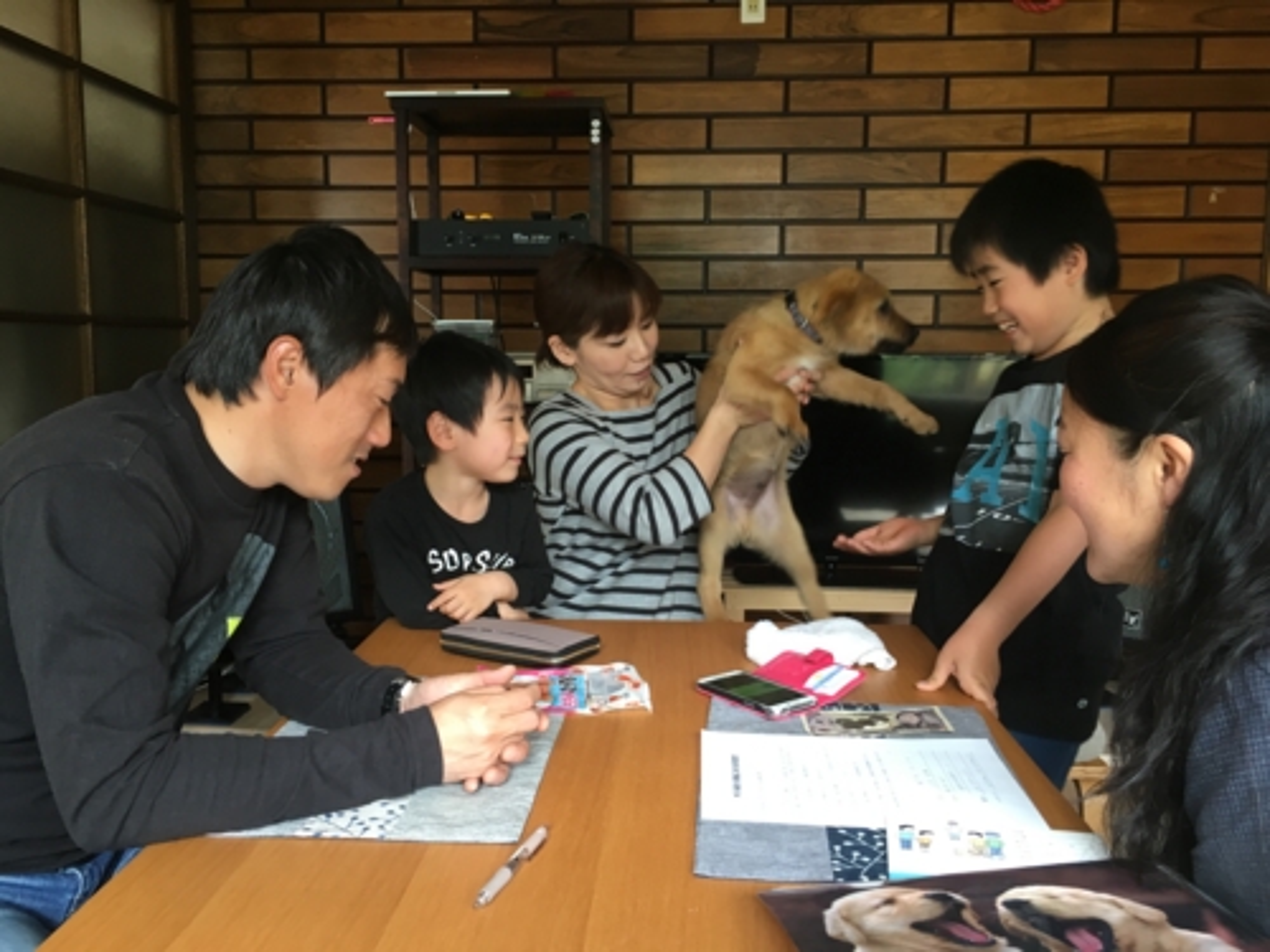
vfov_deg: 48.2
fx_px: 1064
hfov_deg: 61.7
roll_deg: -0.3
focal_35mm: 29
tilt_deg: -6.2
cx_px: 635
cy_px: 476
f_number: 2.2
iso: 64
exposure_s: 1/30
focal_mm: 4.15
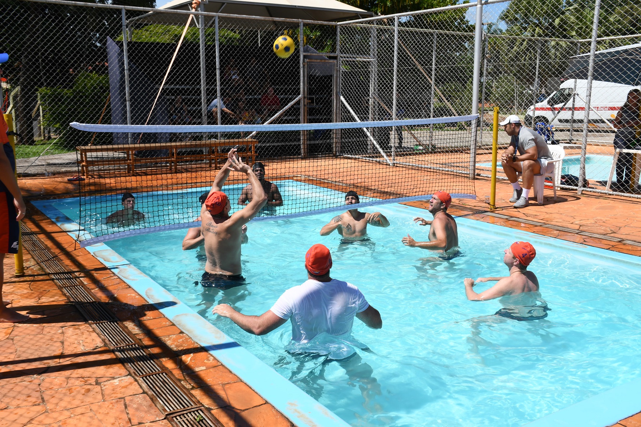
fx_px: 605
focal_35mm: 34
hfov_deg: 55.8
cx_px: 320
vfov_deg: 38.9
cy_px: 214
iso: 100
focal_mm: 23
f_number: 9
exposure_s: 1/250
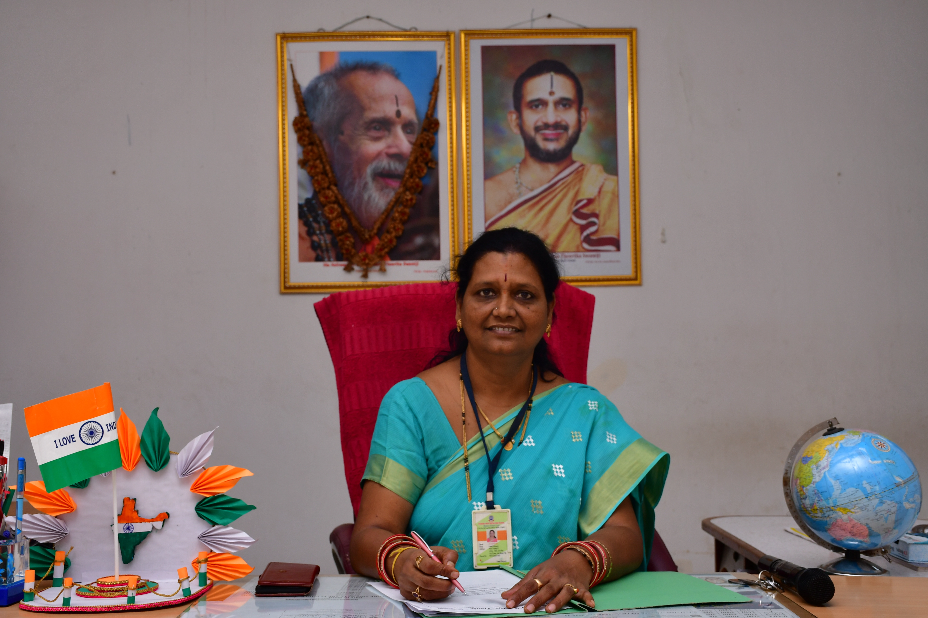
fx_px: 1160
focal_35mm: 45
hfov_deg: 43.6
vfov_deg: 29.9
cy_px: 309
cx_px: 464
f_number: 5.6
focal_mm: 30
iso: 250
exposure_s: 1/250
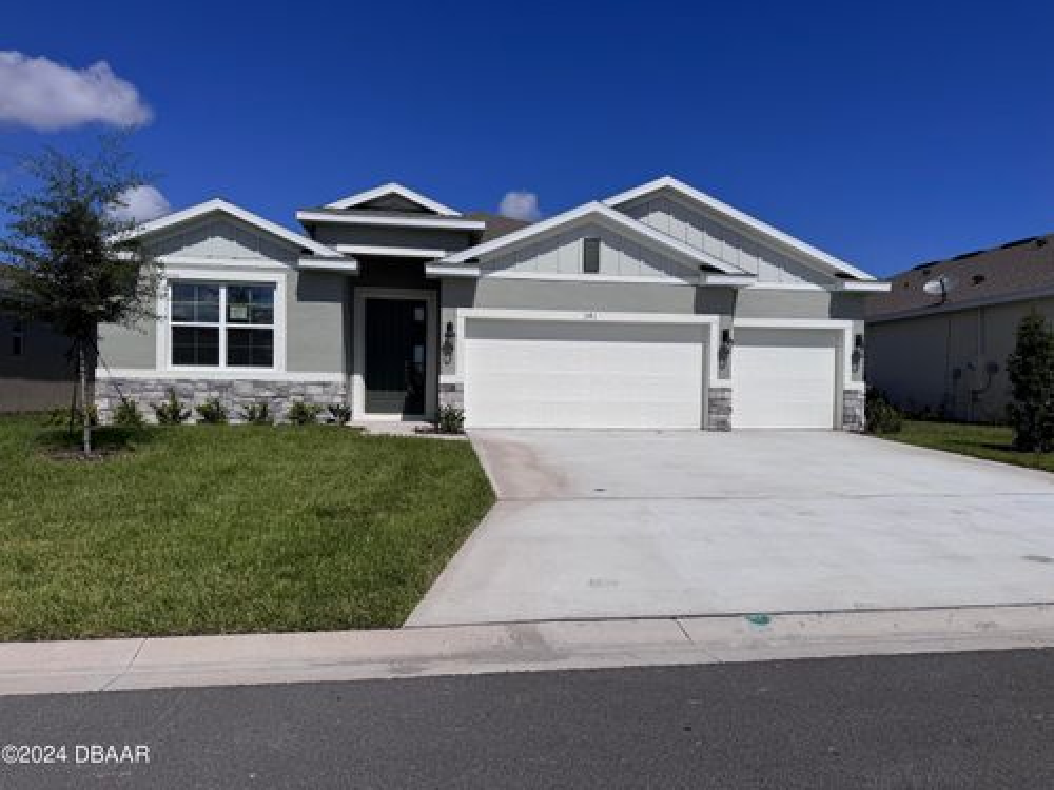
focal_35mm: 24
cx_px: 527
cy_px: 395
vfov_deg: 56.8
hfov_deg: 71.6
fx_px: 731
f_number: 1.78
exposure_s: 1/12346
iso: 50
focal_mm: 6.76
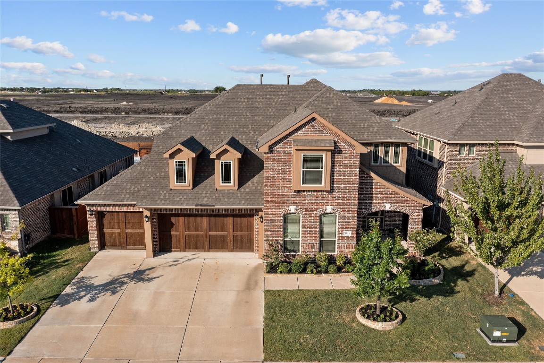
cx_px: 272
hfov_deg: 65.5
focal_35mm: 28
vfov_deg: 46.4
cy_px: 182
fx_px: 423
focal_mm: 10.26
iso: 100
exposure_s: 1/120
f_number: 5
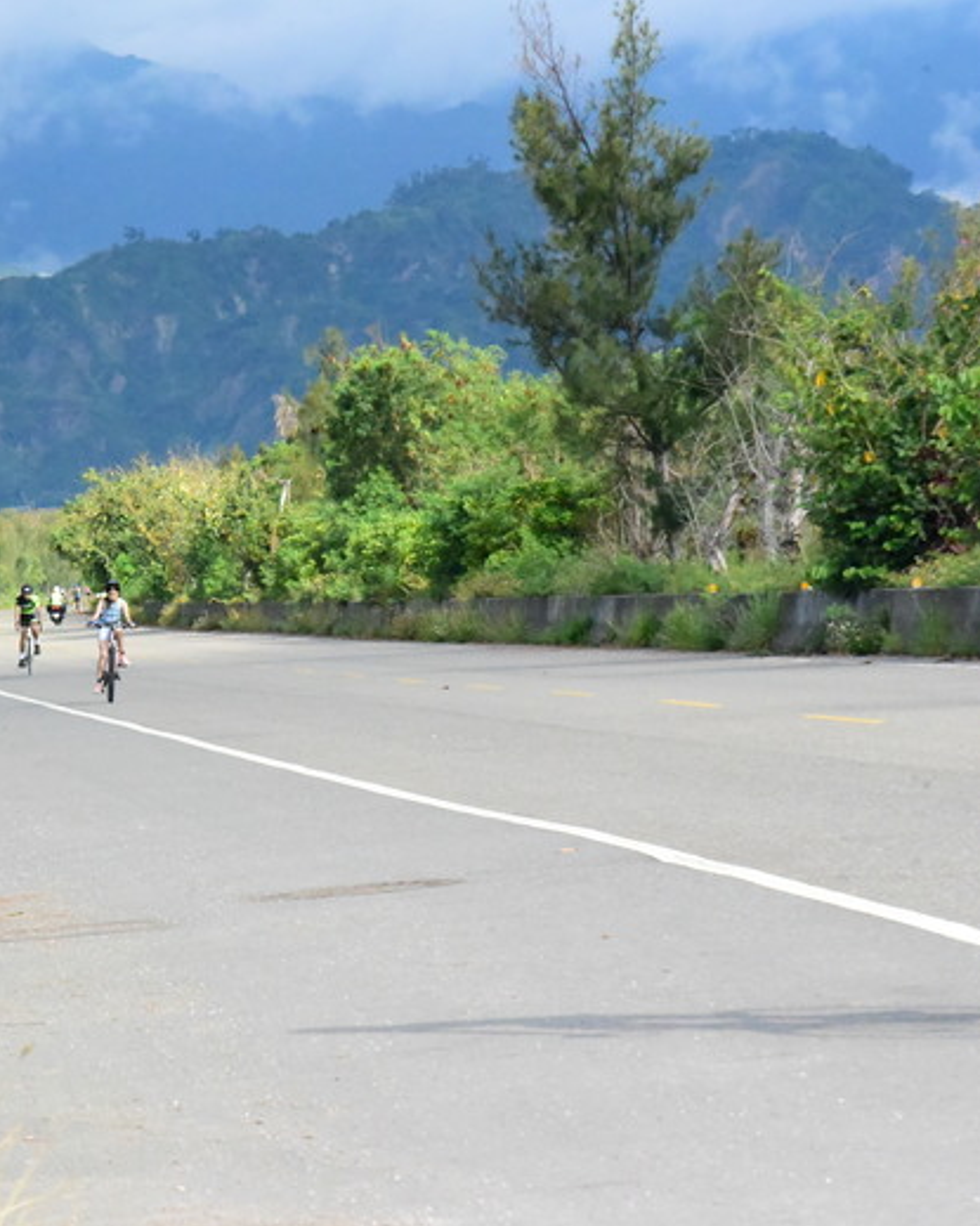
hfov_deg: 6.6
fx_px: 8450
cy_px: 613
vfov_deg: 8.3
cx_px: 123
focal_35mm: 233
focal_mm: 165
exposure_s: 1/4000
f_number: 18
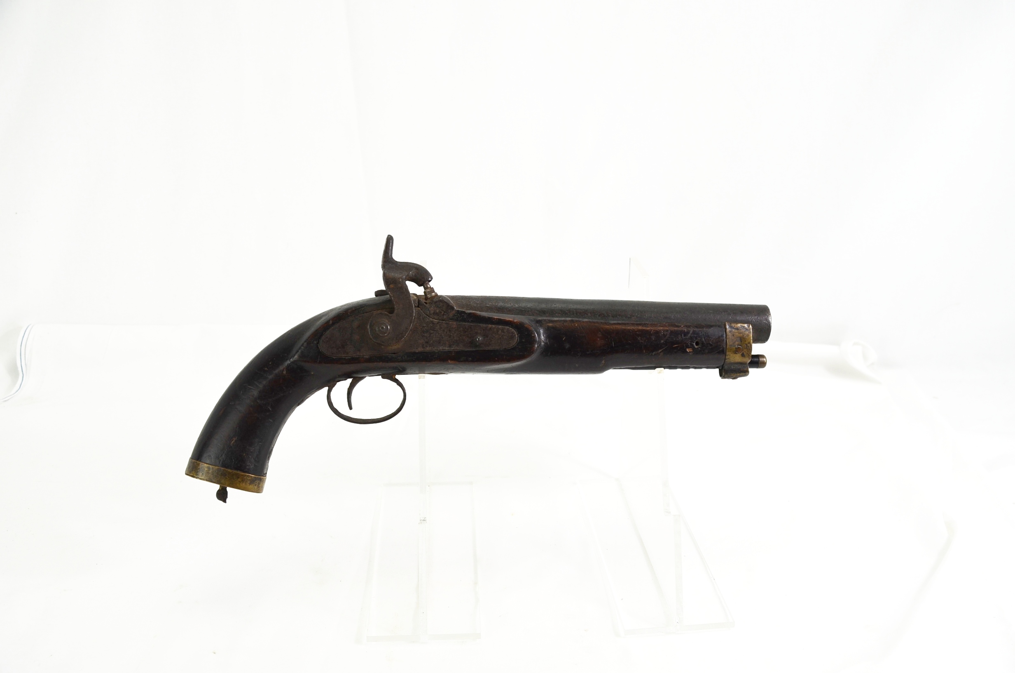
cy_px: 336
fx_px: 1013
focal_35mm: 36
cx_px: 508
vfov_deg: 36.7
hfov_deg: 53.2
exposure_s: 1/125
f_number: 5.6
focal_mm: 24
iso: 200
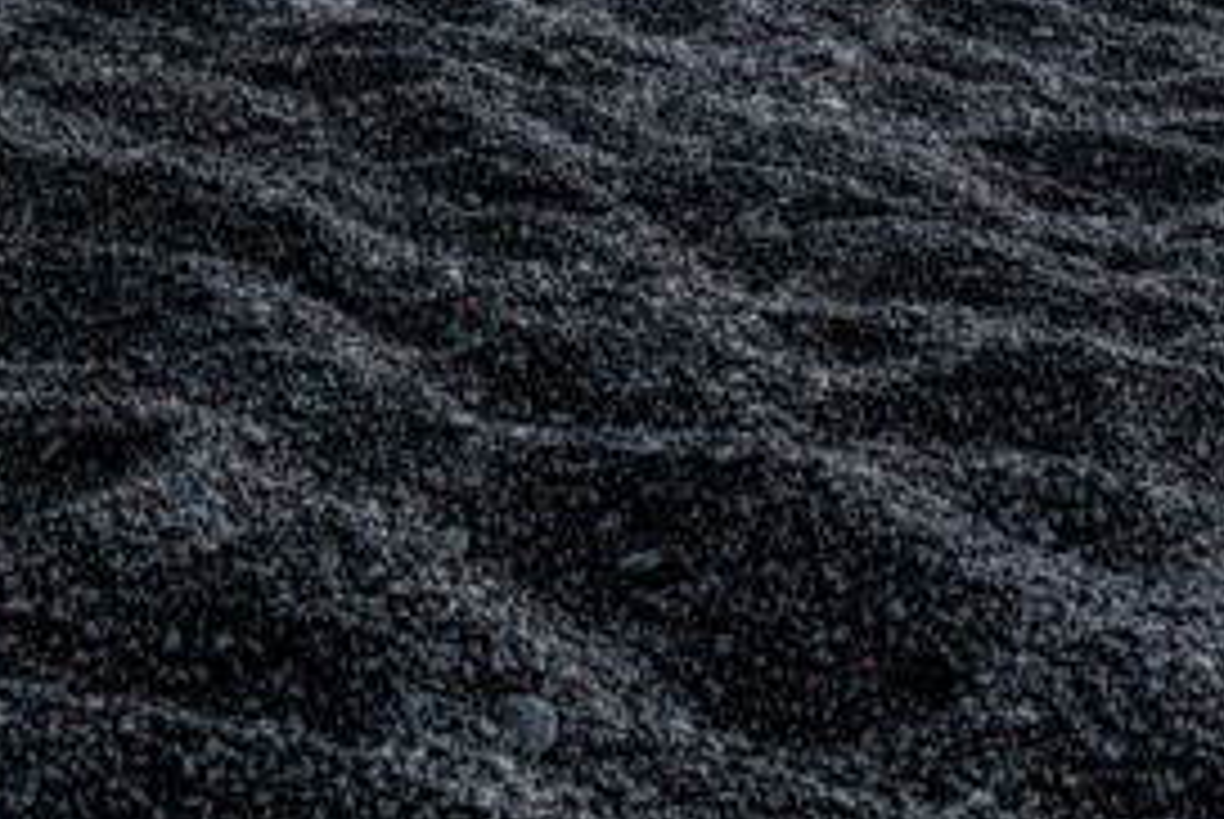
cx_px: 526
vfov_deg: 11.0
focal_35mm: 119
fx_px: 4050
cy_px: -513
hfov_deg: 17.2
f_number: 22
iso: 31
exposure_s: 2.5
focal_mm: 36
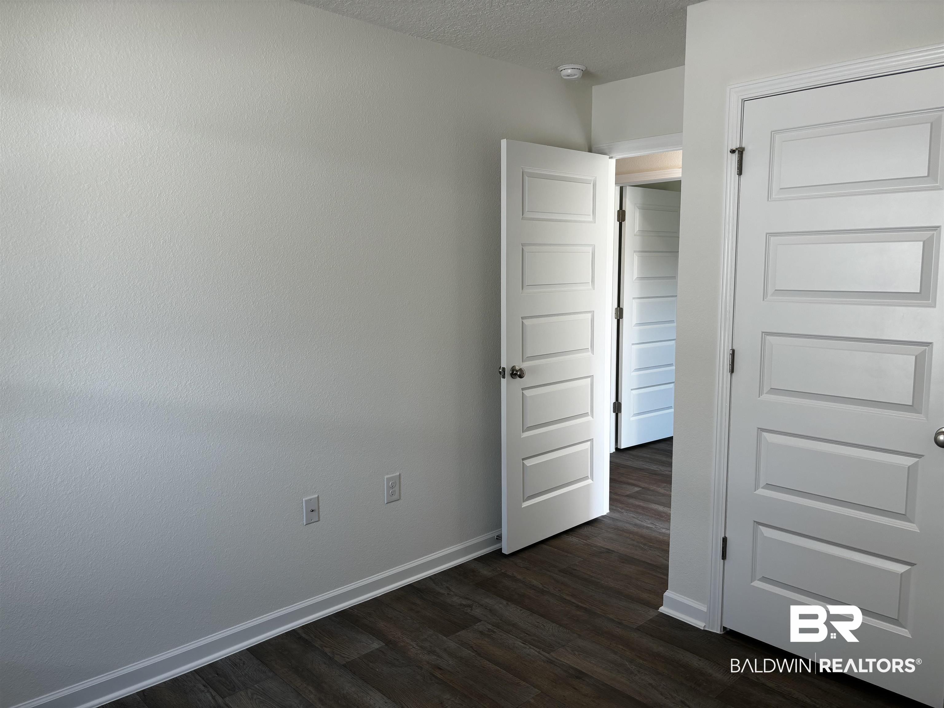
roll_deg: +0.5
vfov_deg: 53.1
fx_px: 709
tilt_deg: -6.8
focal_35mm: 26
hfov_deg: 67.3
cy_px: 354
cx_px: 472
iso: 40
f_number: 1.6
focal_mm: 5.96
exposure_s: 1/120
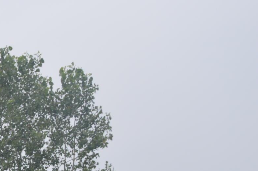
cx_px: -235
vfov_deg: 9.8
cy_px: 321
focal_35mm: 132
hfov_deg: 13.6
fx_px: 945
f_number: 5.6
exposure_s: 1/125
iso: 100
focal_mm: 23
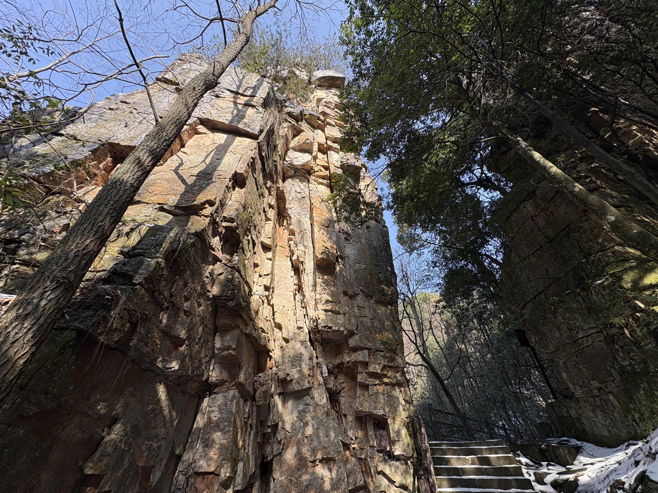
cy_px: 246
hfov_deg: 102.1
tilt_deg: +42.4
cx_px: 329
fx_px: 266
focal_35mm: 14
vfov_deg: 85.7
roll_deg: -0.6
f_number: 2.2
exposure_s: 1/492
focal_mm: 2.22
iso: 40
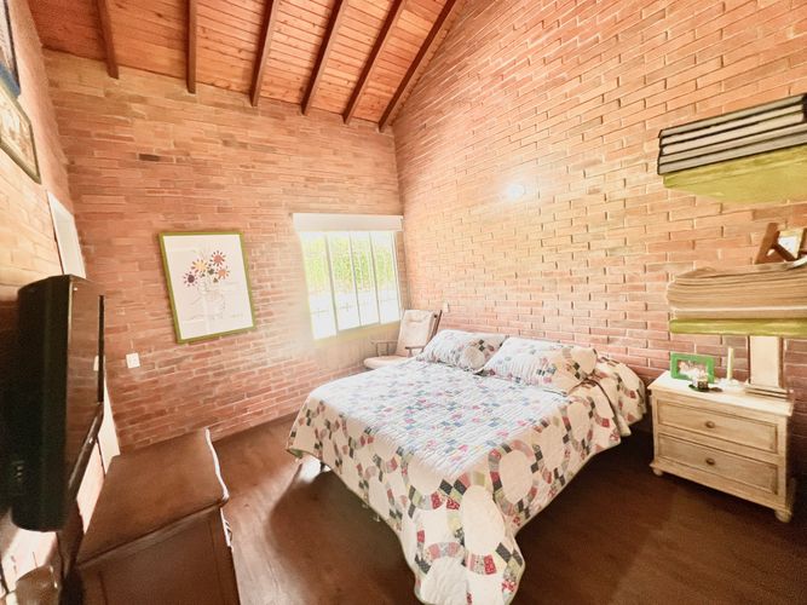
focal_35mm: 13
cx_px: 404
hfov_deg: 106.2
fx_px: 303
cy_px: 302
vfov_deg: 89.9
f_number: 1.8
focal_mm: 1.57
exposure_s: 1/79
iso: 250
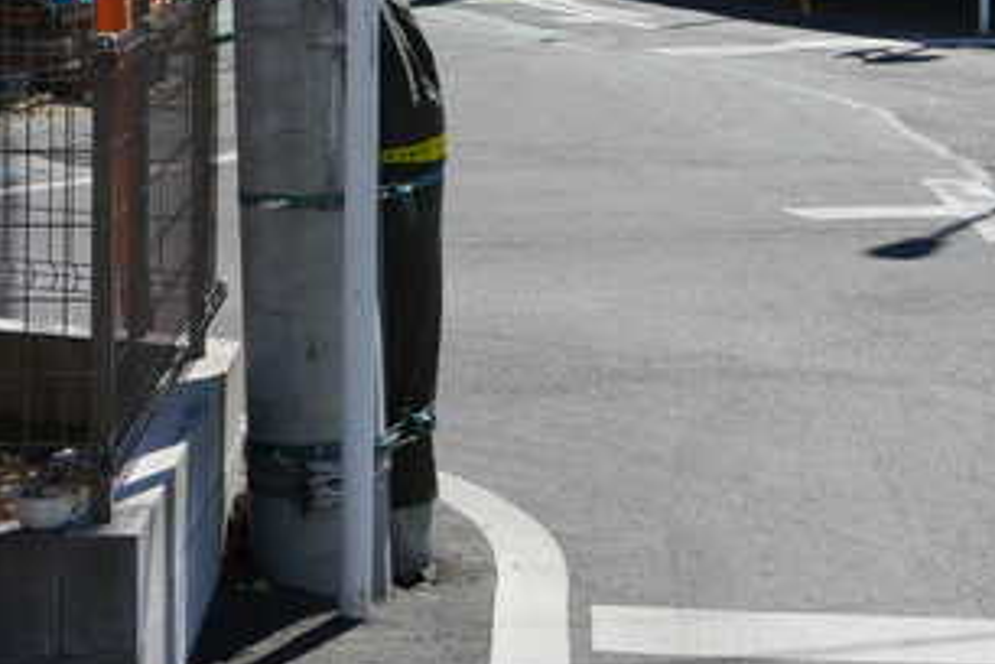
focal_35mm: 136
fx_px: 3750
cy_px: -163
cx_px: 1086
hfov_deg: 14.8
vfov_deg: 9.9
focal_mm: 27
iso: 100
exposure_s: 1/160
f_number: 10
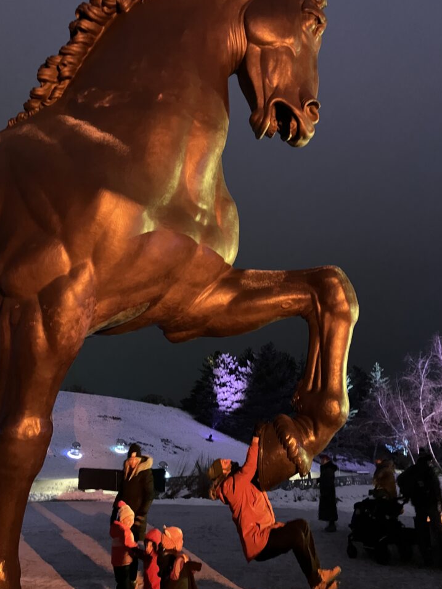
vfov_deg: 59.9
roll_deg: -0.4
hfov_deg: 46.8
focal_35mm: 30
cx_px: 212
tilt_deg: +18.8
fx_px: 511
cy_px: 280
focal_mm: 3.99
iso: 1000
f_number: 1.8
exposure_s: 1/15
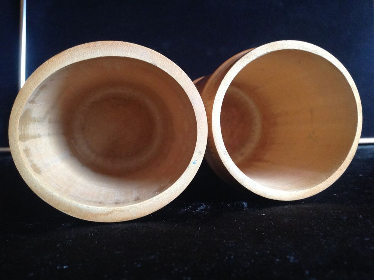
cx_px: 187
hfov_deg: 52.7
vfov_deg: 40.6
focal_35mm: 35
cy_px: 140
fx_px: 378
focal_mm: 4.28
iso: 320
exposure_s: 1/15
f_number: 2.4
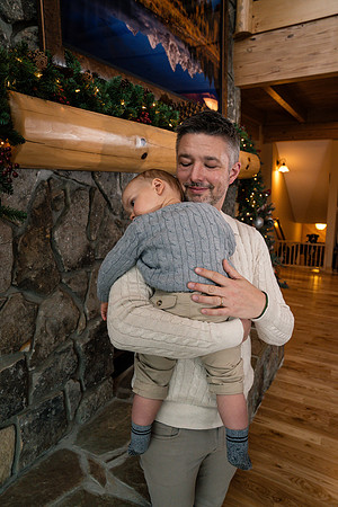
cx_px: 169
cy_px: 254
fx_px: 338
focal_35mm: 24
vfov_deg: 73.7
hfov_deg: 53.1
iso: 800
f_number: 4.5
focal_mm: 24
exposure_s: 1/250
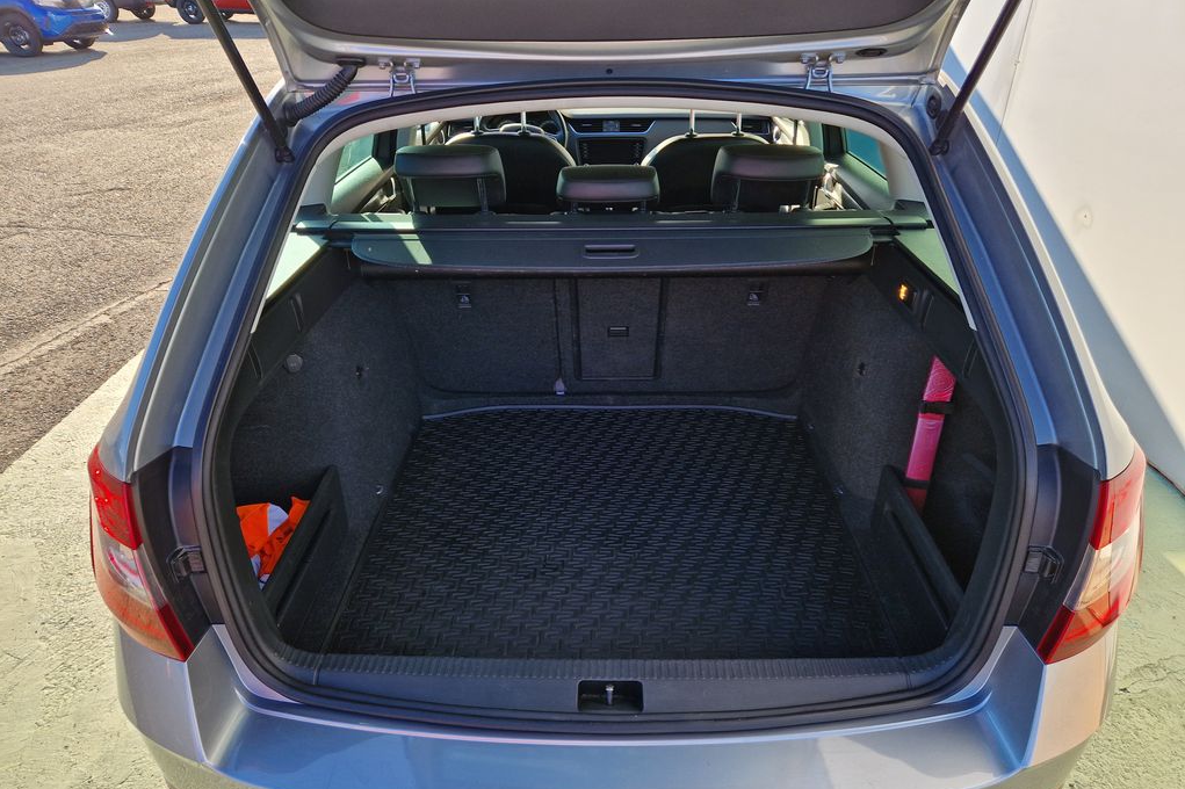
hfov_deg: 73.8
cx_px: 592
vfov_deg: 53.0
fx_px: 790
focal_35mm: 24
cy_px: 443
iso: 50
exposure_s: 1/362
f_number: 1.8
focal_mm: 5.4
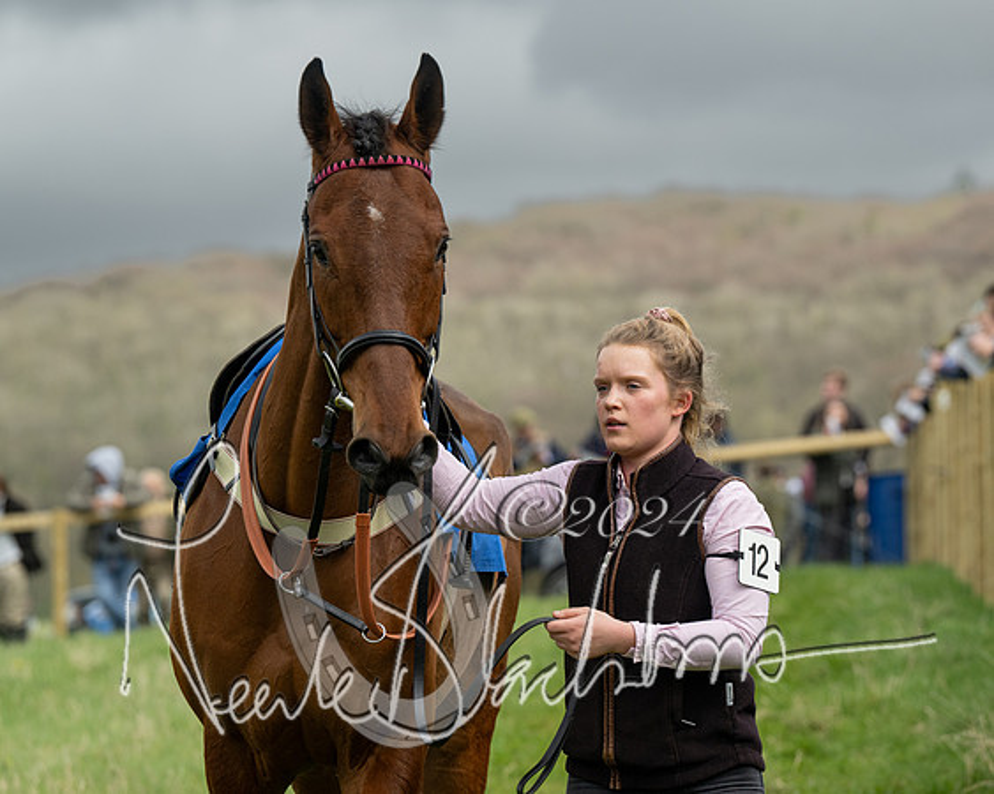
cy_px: 362
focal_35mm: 190
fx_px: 5591
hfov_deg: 10.2
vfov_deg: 8.1
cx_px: 497
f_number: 5
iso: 400
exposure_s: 1/2000
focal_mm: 155
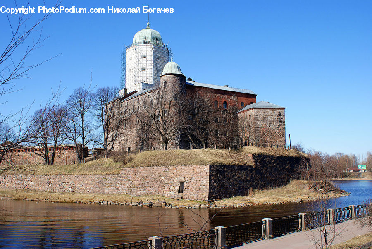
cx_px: 186
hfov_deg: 57.2
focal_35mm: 33
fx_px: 341
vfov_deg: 40.1
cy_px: 124
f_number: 10
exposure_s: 1/160
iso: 100
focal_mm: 22
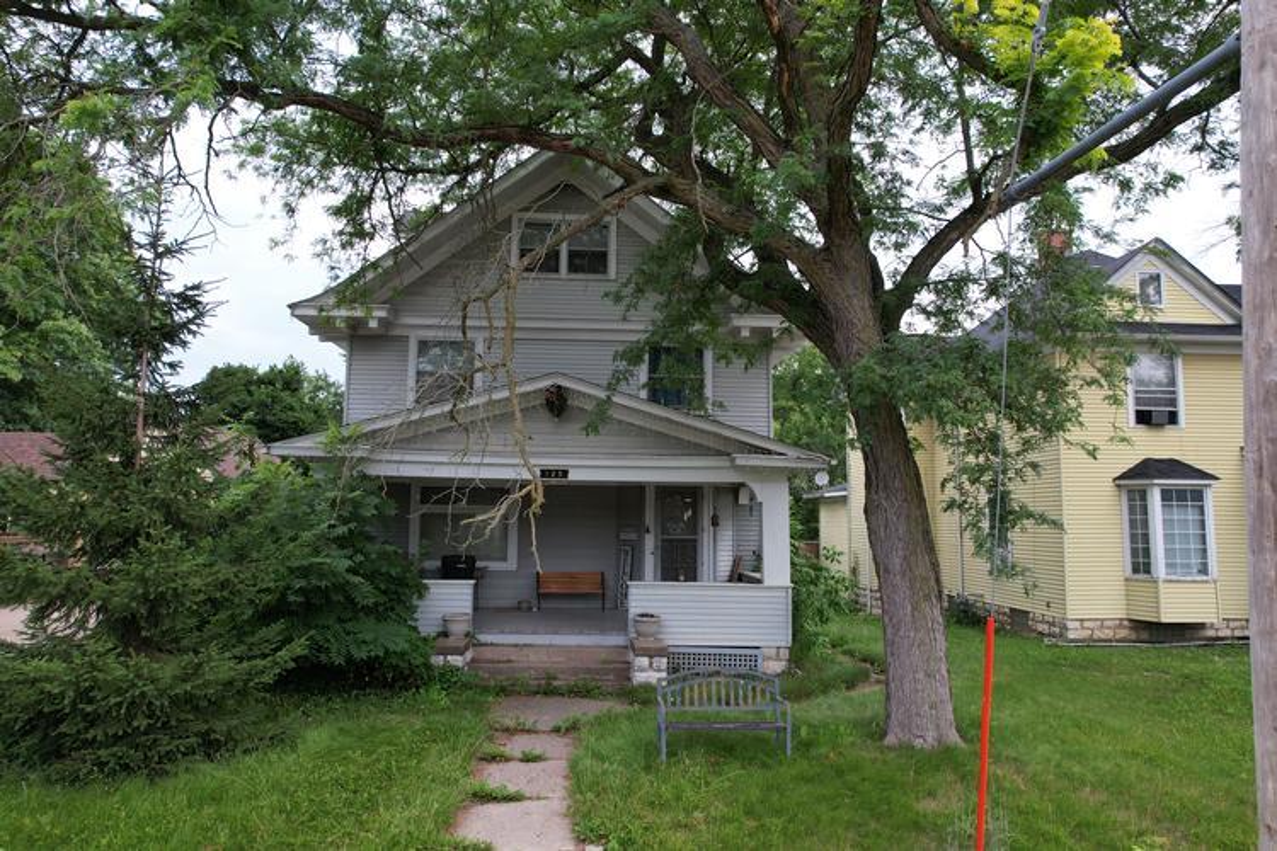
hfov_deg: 78.6
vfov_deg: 57.2
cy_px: 426
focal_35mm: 22
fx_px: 780
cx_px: 638
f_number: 2.8
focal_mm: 8.38
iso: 100
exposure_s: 1/500
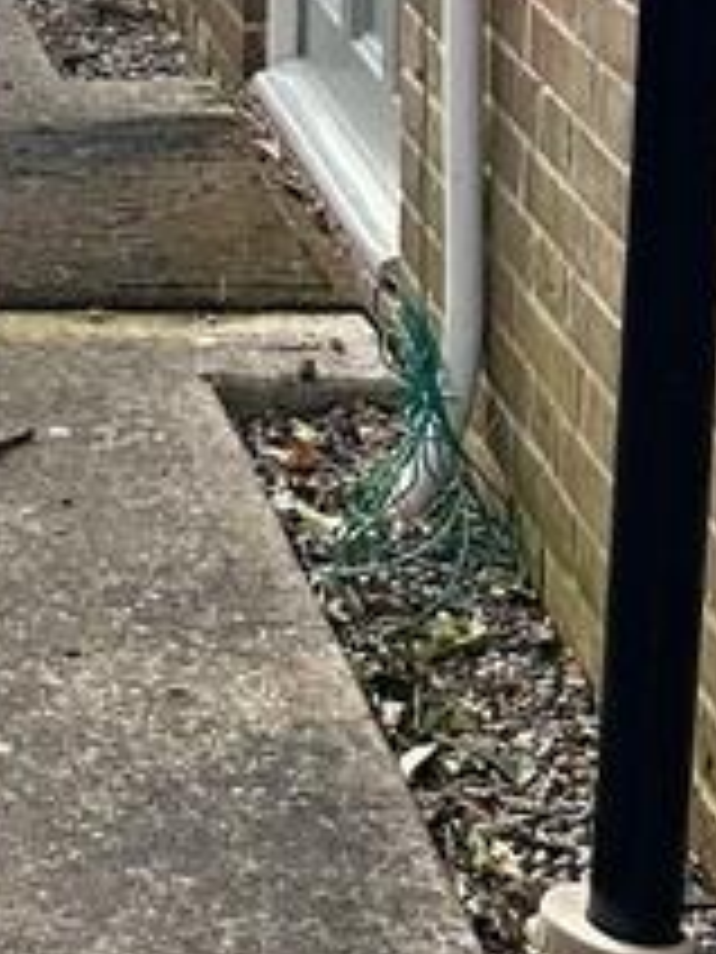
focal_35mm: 116
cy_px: -207
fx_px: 3199
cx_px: -928
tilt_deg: -9.5
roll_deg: +2.2
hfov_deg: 11.0
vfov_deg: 16.3
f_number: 1.78
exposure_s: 1/694
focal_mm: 6.86
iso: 80
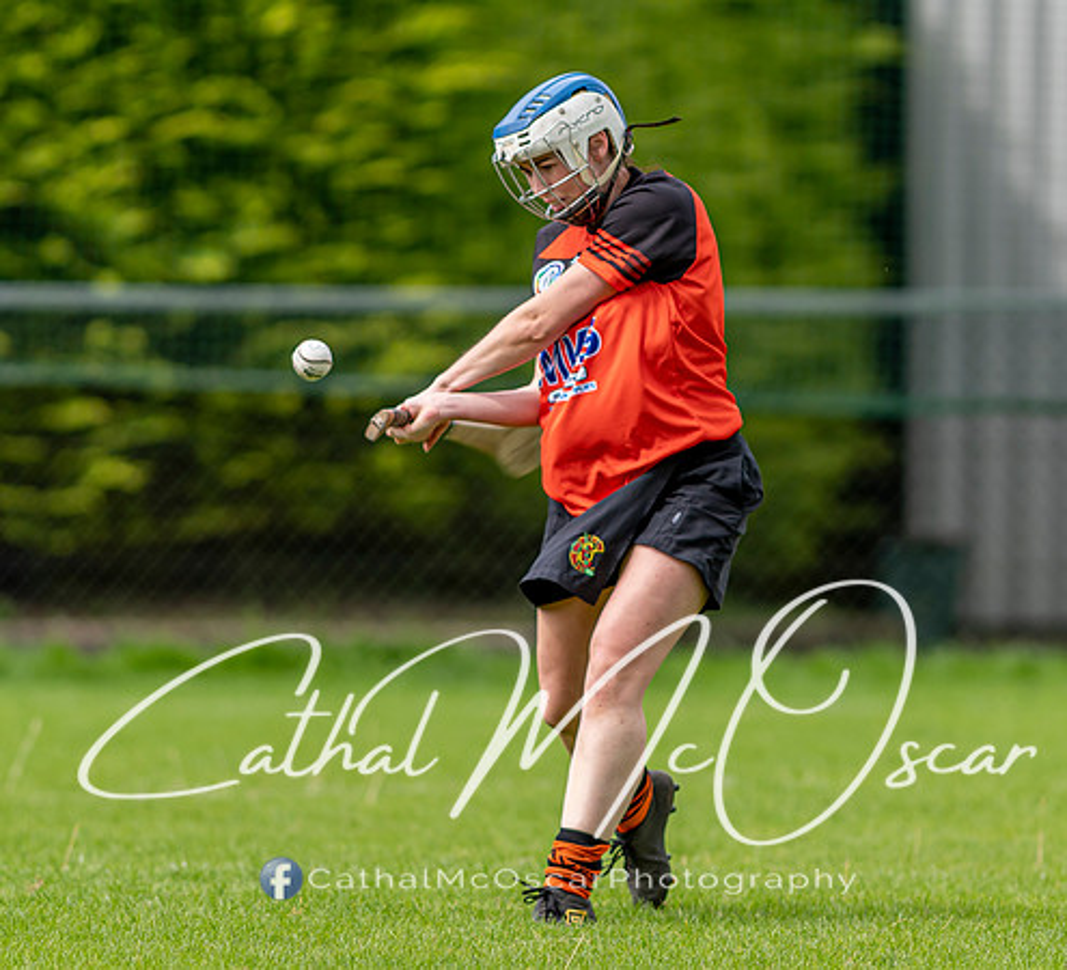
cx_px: 566
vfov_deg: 2.3
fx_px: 24442
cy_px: 399
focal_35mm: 733
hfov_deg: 2.5
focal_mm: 300
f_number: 2.8
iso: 125
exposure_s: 1/1000
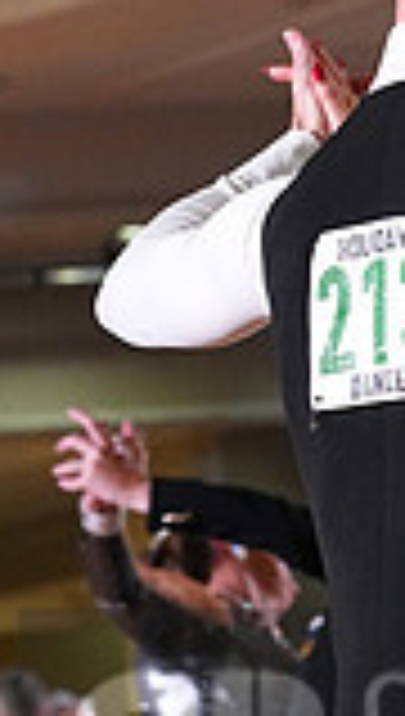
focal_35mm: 359
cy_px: 761
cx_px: 641
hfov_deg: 3.4
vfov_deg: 6.0
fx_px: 6821
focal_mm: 94
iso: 6400
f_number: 5
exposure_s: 1/400
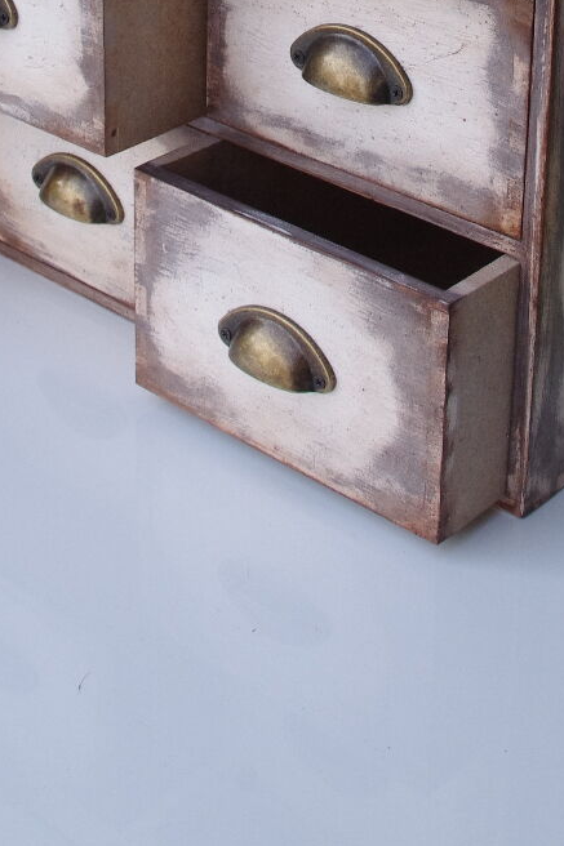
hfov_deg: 17.2
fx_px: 1857
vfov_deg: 23.5
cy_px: -172
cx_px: 343
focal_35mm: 79
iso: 800
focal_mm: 20
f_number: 8
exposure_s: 1/200
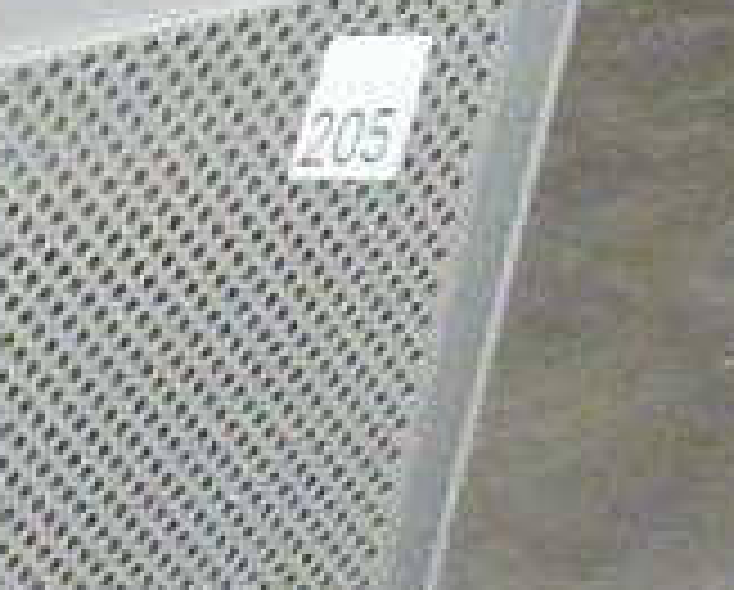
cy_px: 369
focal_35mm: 156
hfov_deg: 10.3
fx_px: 3395
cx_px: -1148
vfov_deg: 9.9
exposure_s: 1/125
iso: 3200
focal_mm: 4.3
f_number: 3.3
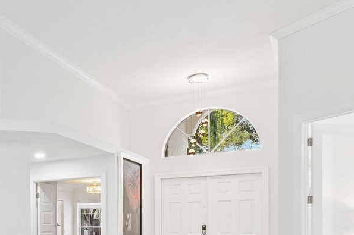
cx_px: 32
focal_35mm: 40
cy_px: 225
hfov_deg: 44.0
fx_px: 393
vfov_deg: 31.3
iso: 200
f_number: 8
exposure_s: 1/1.25
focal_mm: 14
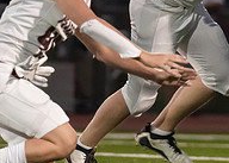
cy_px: -14
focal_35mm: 1028
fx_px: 6684
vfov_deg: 1.4
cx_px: 363
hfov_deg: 2.0
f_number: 2.8
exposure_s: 1/1250
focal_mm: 200
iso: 3200
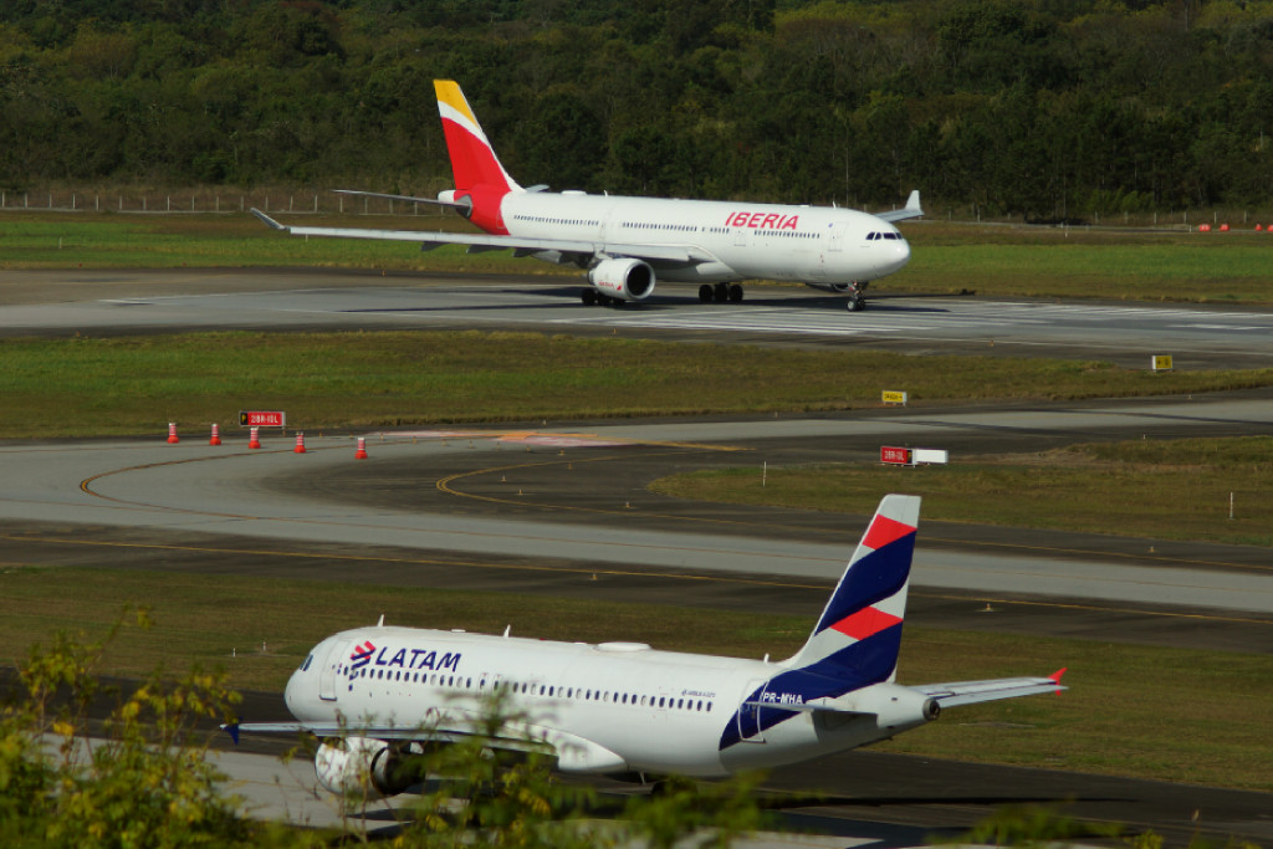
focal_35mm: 270
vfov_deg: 5.1
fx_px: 9548
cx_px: 636
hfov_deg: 7.6
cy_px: 424
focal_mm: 180
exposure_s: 1/1600
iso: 125
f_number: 5.6
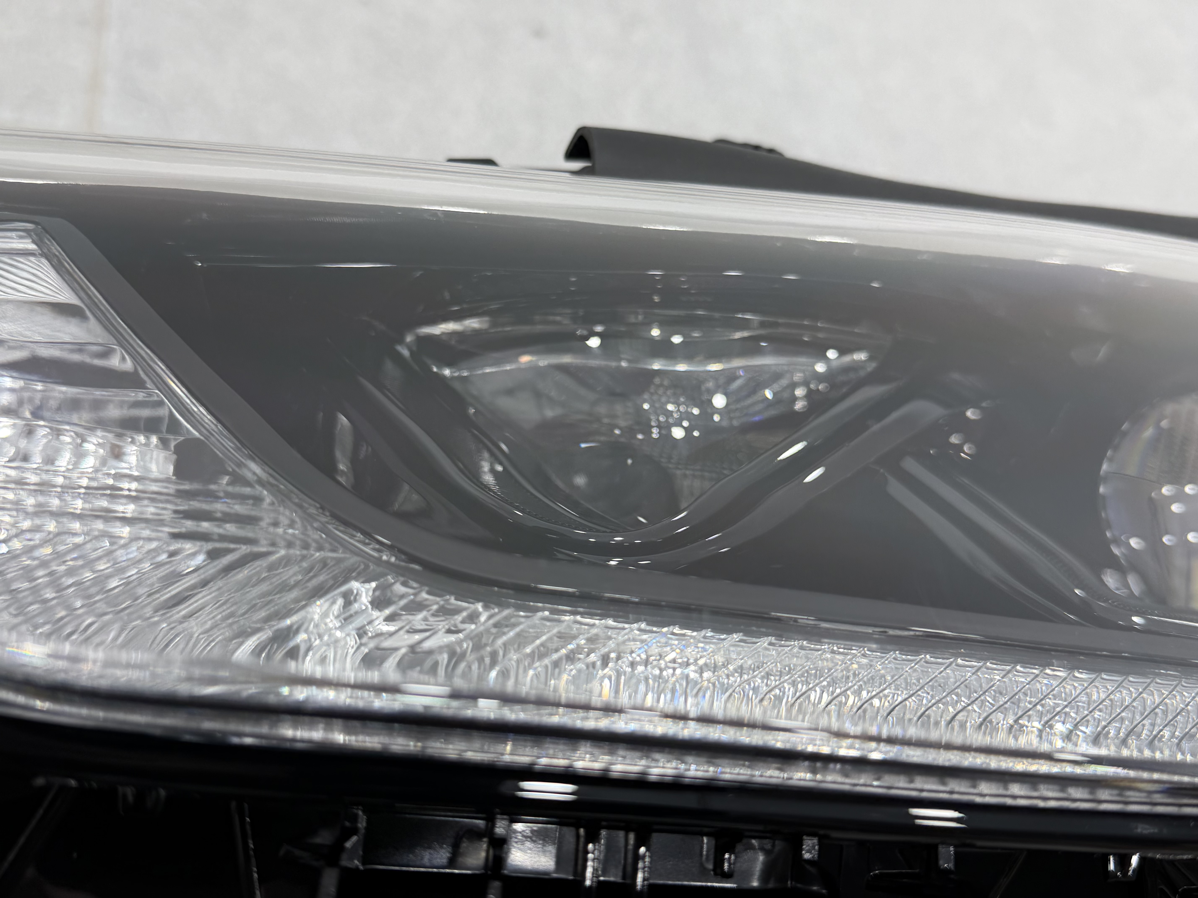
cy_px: 449
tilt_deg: -51.6
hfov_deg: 52.6
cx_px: 599
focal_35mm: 35
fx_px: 1211
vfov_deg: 40.7
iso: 64
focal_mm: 6.76
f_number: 1.78
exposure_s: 1/180
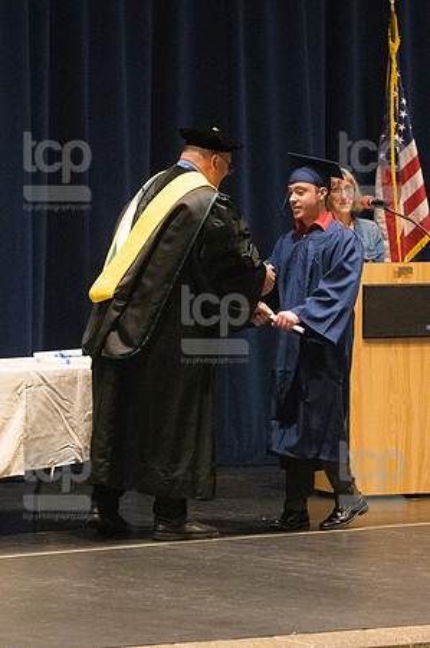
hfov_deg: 6.1
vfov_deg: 9.2
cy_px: 324
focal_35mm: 225
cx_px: 215
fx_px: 4040
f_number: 4.5
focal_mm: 150
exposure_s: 1/250
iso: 8000
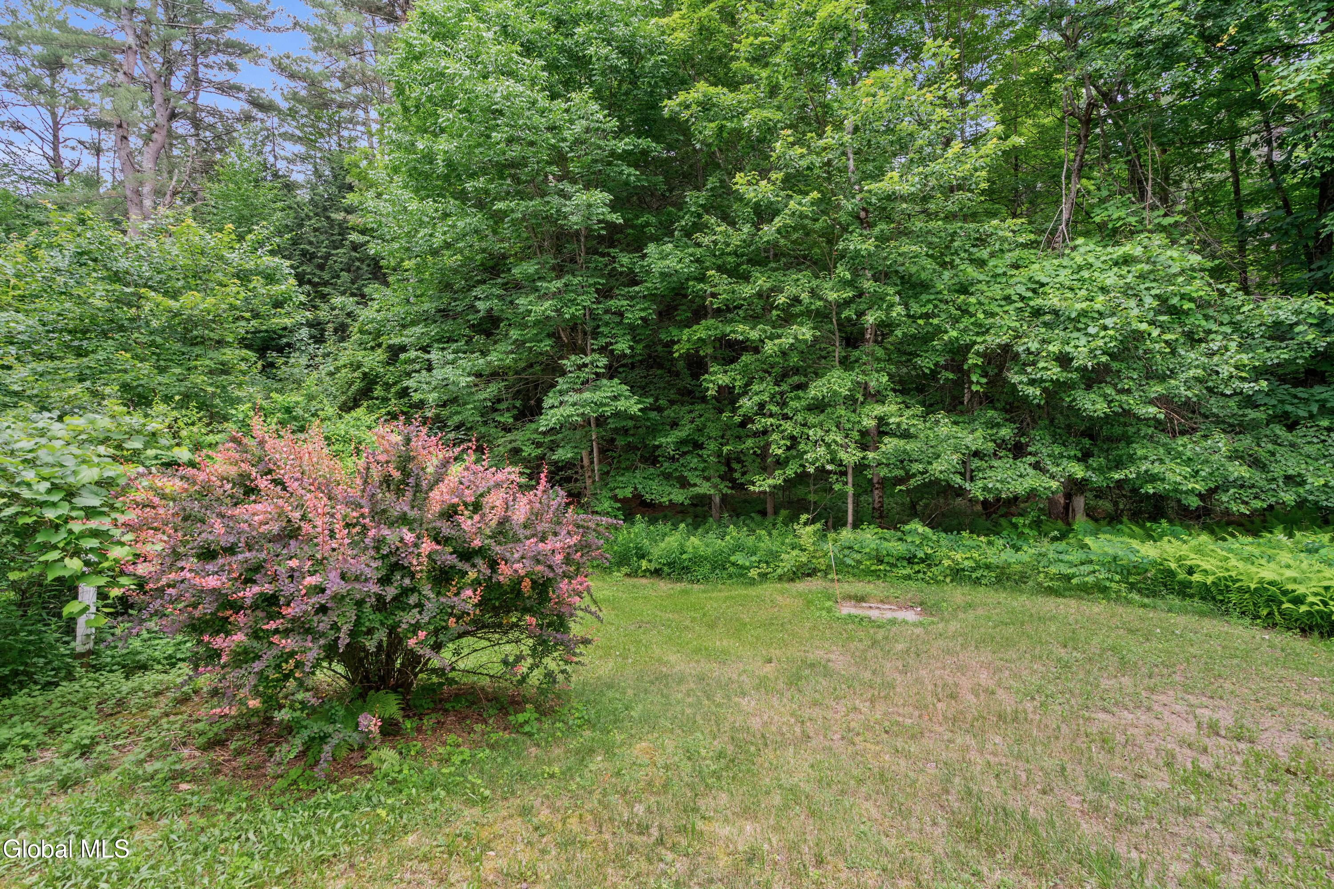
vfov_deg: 73.7
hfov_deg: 96.7
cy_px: 444
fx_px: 593
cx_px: 667
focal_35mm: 16
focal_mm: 16
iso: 640
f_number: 8
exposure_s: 1/50
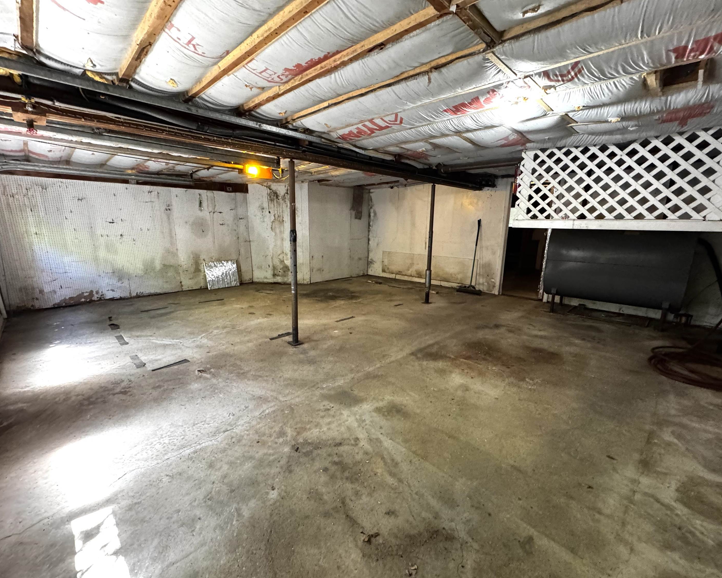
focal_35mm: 15
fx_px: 321
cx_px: 358
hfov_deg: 96.8
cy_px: 297
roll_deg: -0.5
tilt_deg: -12.7
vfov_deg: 84.0
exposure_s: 1/60
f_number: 2.2
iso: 640
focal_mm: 2.22
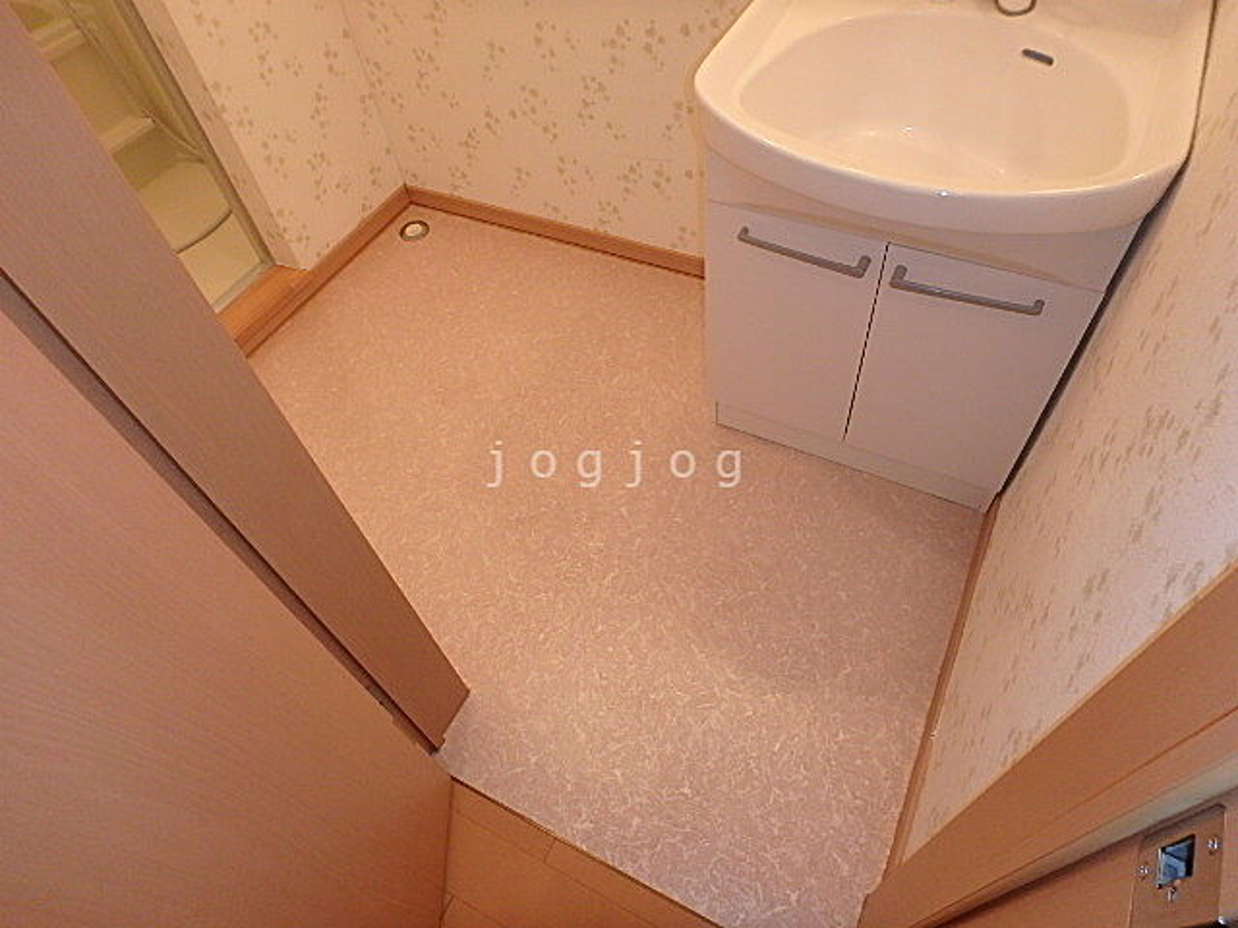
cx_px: 619
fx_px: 751
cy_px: 464
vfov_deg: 63.4
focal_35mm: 21
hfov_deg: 79.0
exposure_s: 1/30
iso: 250
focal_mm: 3.7
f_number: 3.5
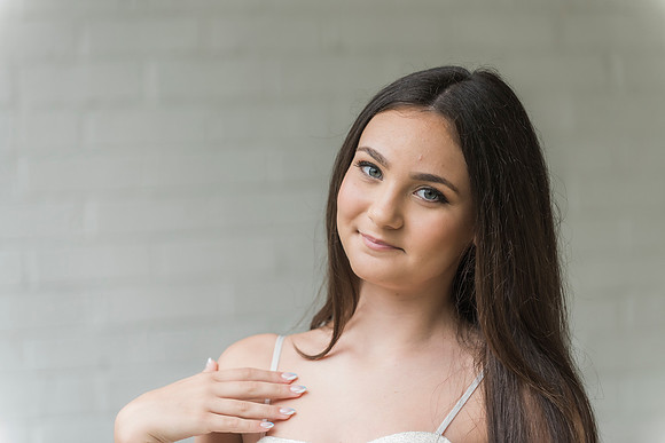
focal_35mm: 135
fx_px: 2494
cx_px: 332
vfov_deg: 10.2
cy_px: 222
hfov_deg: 15.2
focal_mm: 135
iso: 640
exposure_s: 1/400
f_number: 4
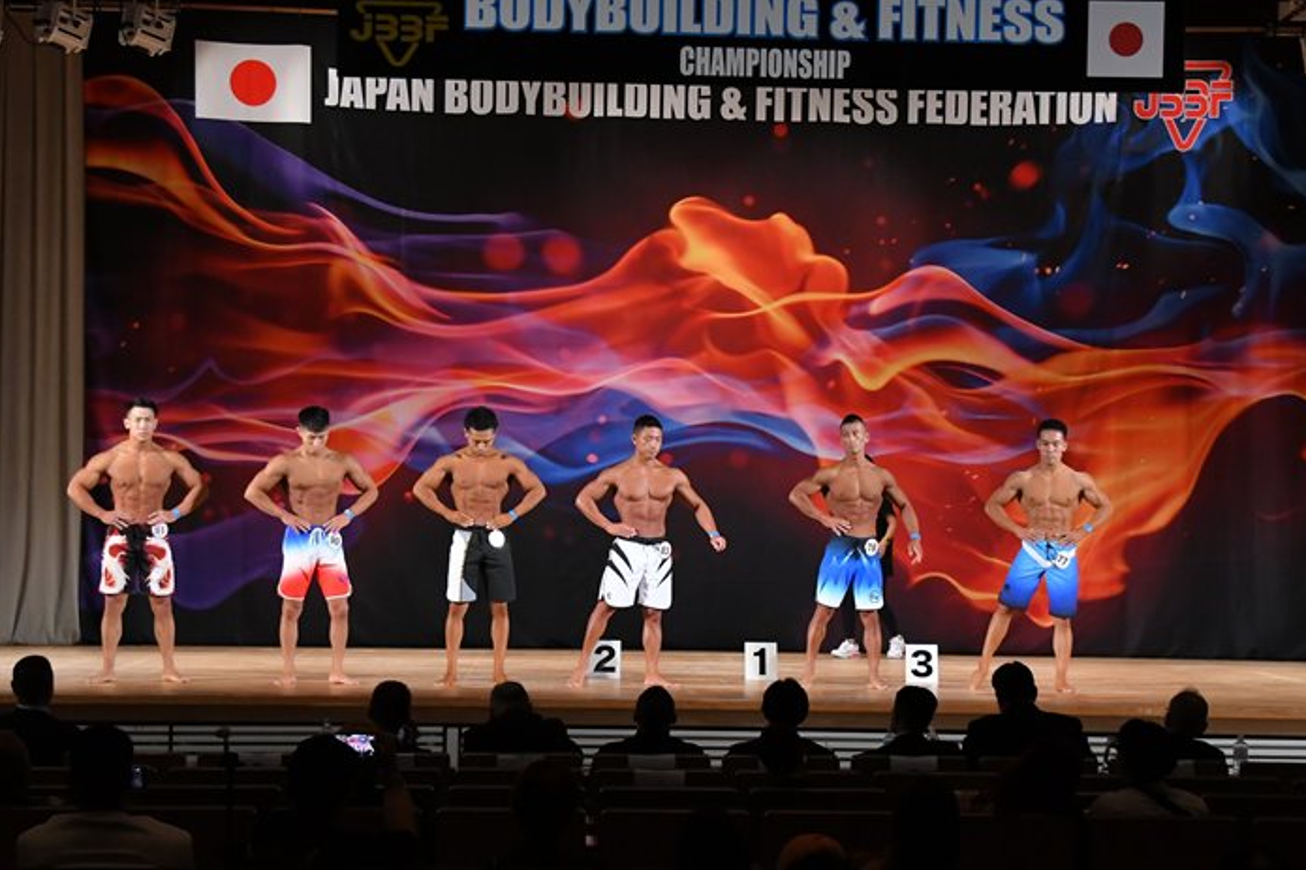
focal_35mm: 87
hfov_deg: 23.4
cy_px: 453
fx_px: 3155
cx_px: 696
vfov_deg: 15.7
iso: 3200
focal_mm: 52
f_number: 5.6
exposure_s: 1/400
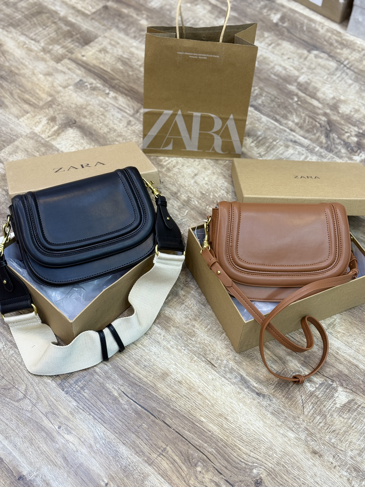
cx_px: 182
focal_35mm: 48
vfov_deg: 39.7
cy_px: 244
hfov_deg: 30.3
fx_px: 675
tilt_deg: -49.8
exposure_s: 1/100
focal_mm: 6.76
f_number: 1.78
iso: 64
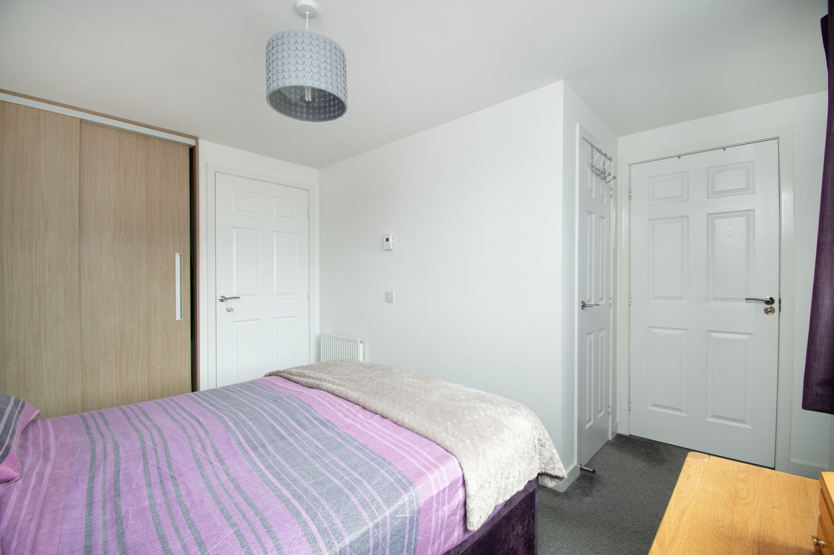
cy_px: 278
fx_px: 347
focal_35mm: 15
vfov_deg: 77.3
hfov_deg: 100.4
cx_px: 417
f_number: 8
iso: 320
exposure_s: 1/1.67
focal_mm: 10
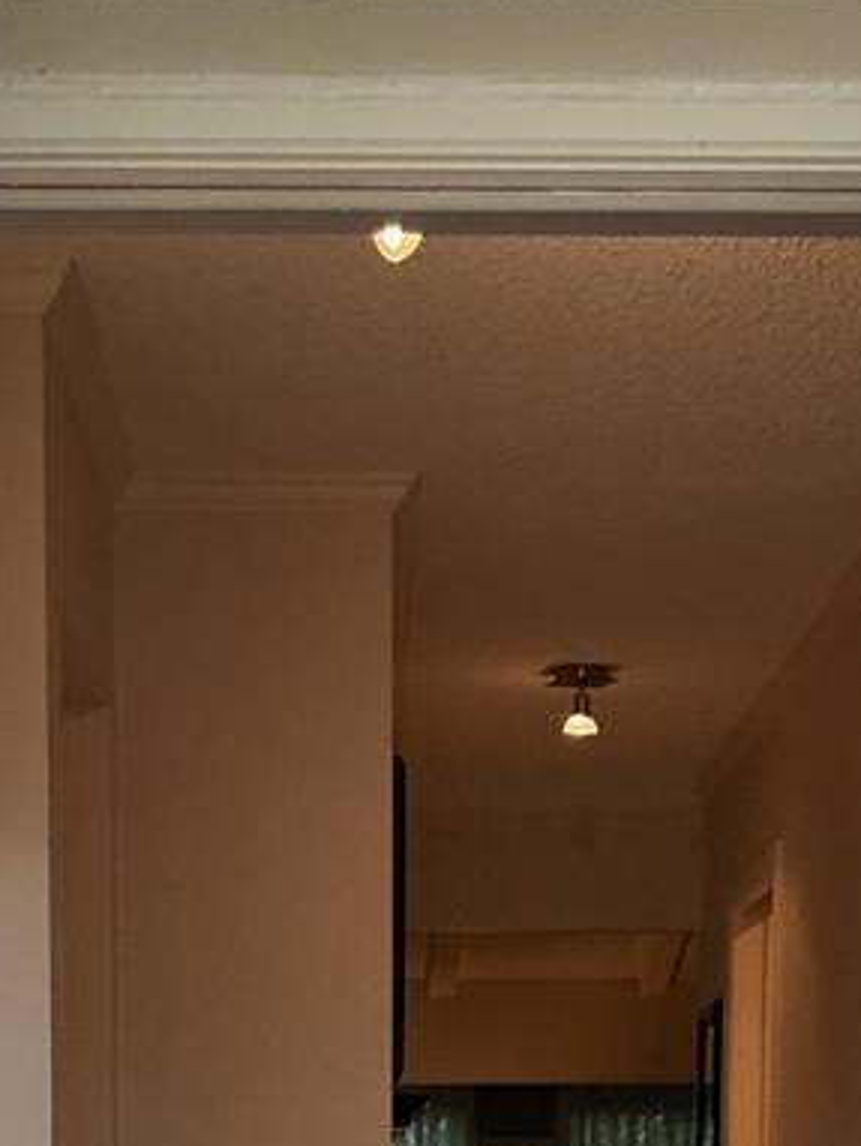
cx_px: 336
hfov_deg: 16.2
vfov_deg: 19.7
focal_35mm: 91
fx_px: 3015
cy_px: 1527
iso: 50
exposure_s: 1/120
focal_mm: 3
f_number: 1.8
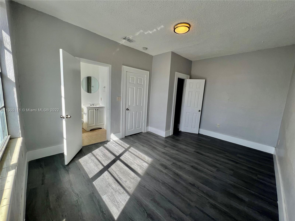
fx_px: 111
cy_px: 110
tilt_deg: -8.8
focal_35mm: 13
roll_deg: -3.1
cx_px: 148
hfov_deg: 106.2
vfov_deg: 89.9
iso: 32
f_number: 1.8
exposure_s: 1/438
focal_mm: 1.57
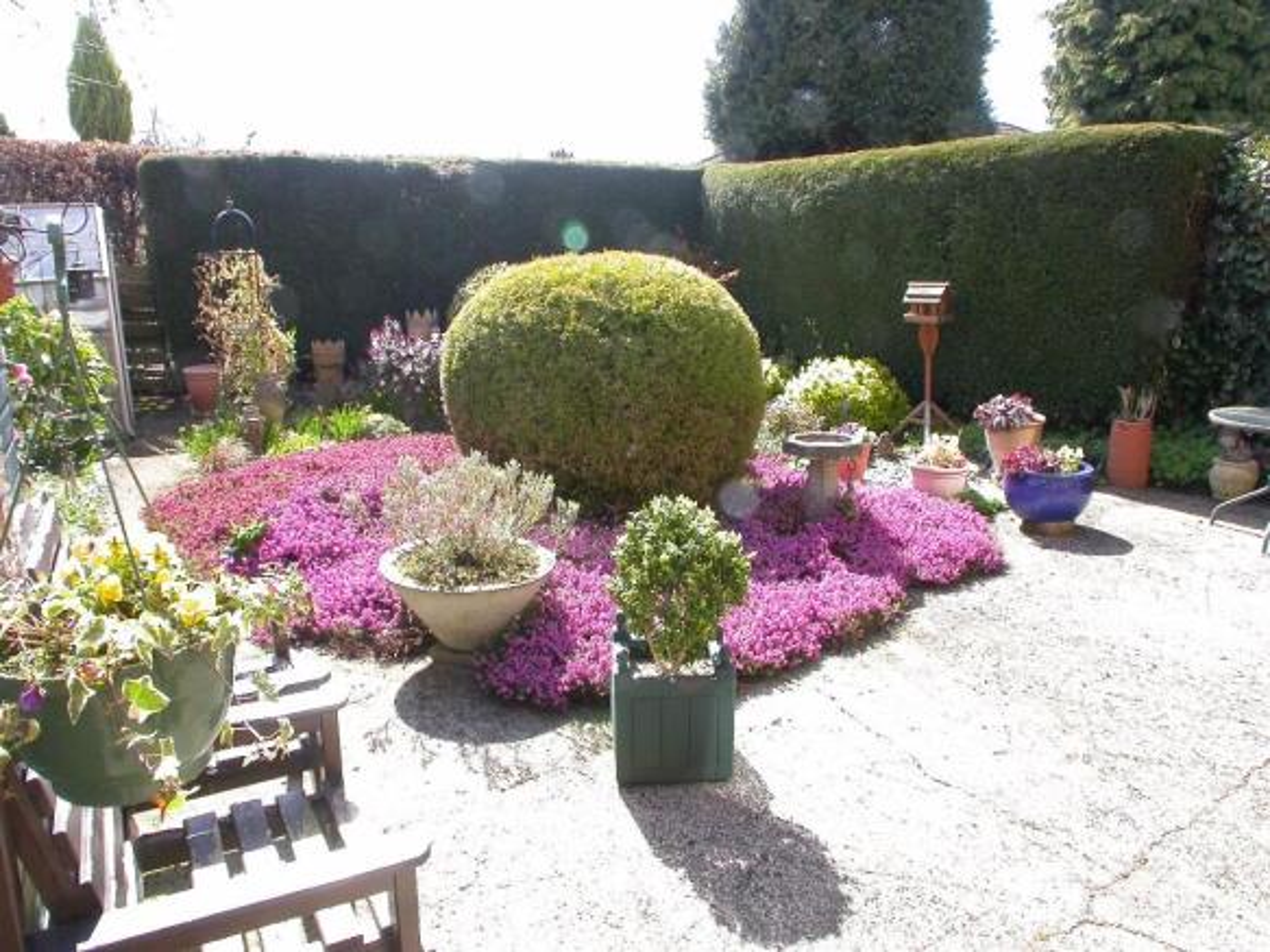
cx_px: 635
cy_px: 476
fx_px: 1394
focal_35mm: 38
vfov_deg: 37.7
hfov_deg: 49.0
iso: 100
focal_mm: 7.85
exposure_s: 1/114
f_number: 4.7
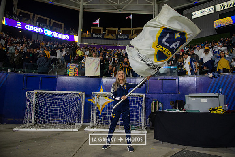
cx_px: 118
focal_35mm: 24
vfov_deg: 53.2
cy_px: 78
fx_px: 157
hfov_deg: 73.7
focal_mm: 24
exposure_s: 1/640
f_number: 2.8
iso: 1600
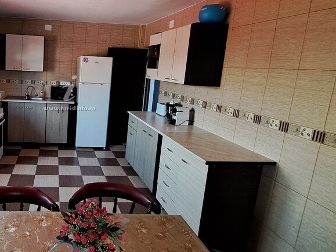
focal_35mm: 23
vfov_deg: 58.4
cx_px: 80
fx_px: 223
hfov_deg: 68.6
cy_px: 102
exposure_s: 1/50
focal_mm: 1.74
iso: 125
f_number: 2.2
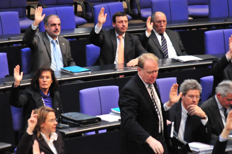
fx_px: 1786
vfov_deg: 4.9
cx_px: 116
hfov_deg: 7.4
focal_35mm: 278
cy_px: 77
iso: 3200
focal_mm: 185
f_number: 5.6
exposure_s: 1/125
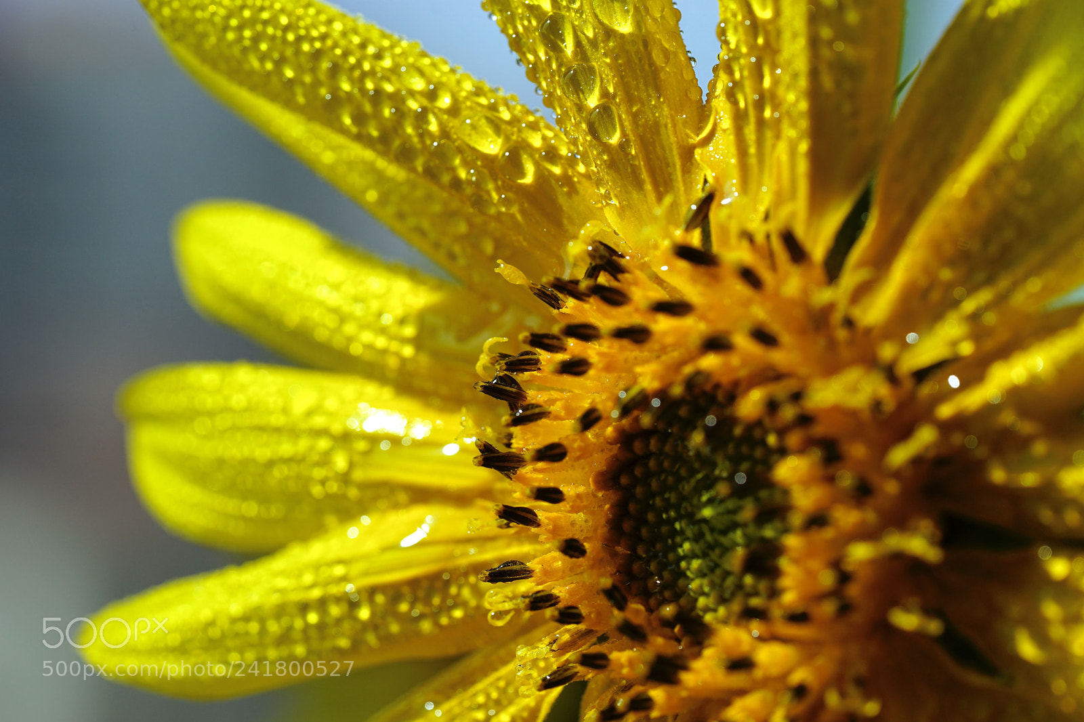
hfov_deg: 22.6
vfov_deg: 15.2
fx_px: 2709
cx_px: 542
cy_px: 361
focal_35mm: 90
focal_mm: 90
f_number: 6.3
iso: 100
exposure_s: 1/400
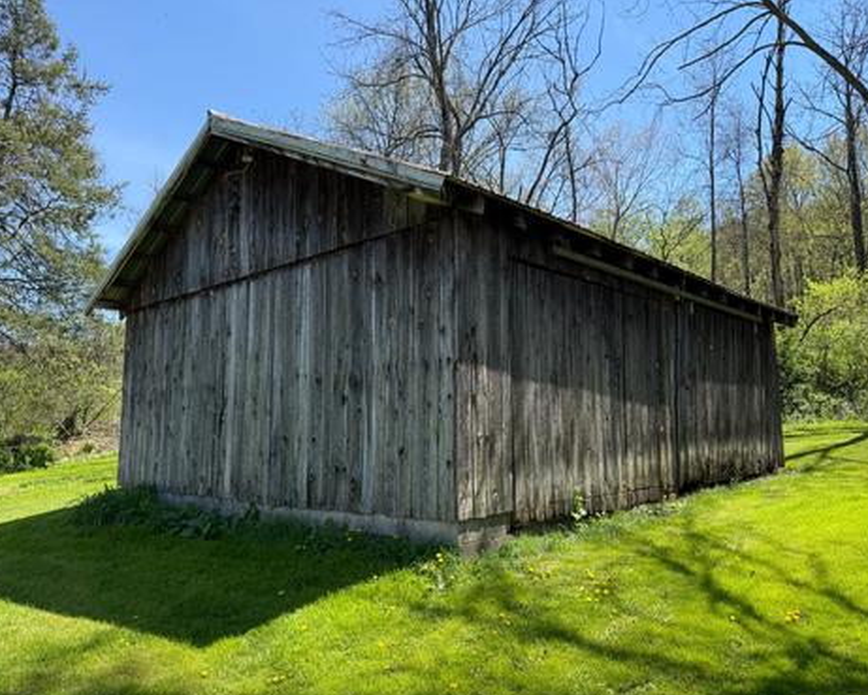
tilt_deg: +5.6
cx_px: 439
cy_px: 360
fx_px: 668
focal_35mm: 26
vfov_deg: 54.9
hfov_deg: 66.0
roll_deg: -0.1
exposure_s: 1/2703
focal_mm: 6.76
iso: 80
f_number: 1.78
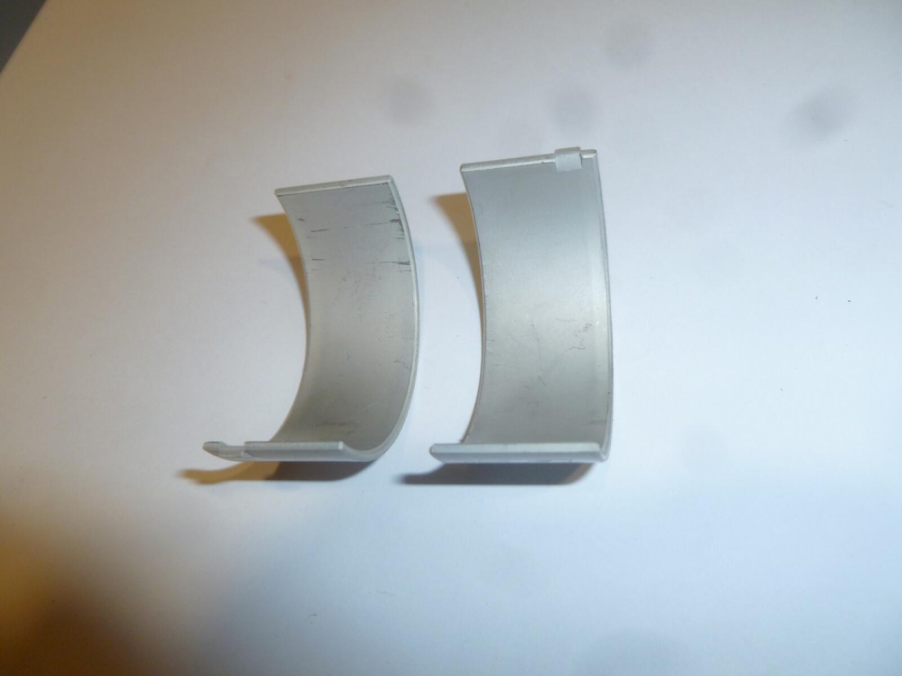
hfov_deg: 63.4
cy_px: 338
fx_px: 730
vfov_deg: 49.7
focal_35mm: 28
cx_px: 451
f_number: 3.3
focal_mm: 5
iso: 160
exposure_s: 1/30
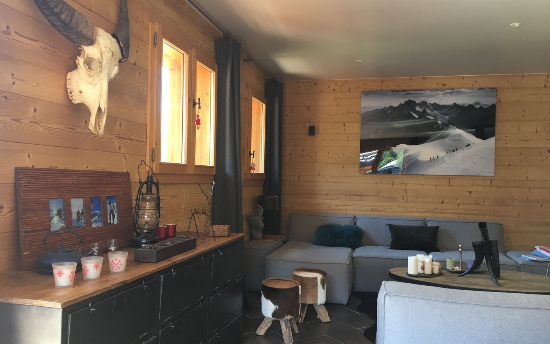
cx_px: 273
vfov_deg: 40.6
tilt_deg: +1.0
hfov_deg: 61.2
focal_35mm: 31
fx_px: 465
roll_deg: -1.2
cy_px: 177
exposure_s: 1/33
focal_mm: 4.15
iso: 80
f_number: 2.2
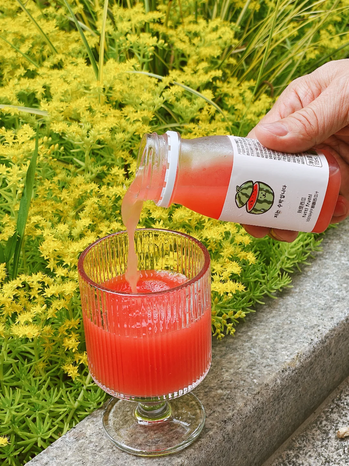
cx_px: 174
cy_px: 233
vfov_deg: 30.3
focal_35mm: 64
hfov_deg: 22.9
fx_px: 860
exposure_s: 1/280
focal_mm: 7.5
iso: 20
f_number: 2.2
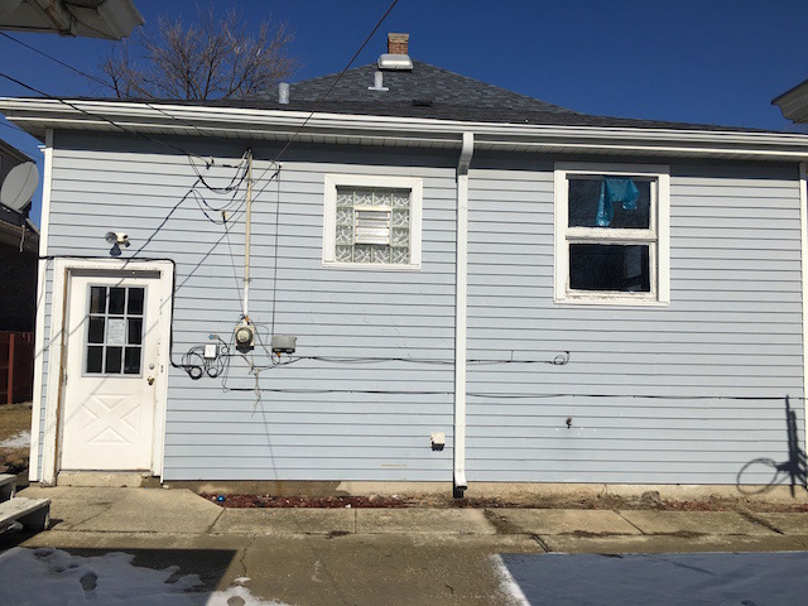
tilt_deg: +4.7
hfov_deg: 61.7
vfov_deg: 48.2
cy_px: 303
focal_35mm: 29
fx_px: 677
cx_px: 404
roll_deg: -1.5
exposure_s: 1/4808
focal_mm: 4.15
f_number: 2.2
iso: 25
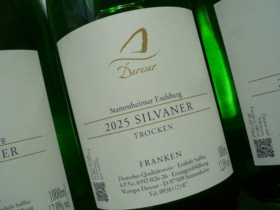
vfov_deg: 40.7
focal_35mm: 35
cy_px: 105
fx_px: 283
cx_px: 140
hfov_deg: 52.6
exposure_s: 1/250
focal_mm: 5.8
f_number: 8
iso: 100
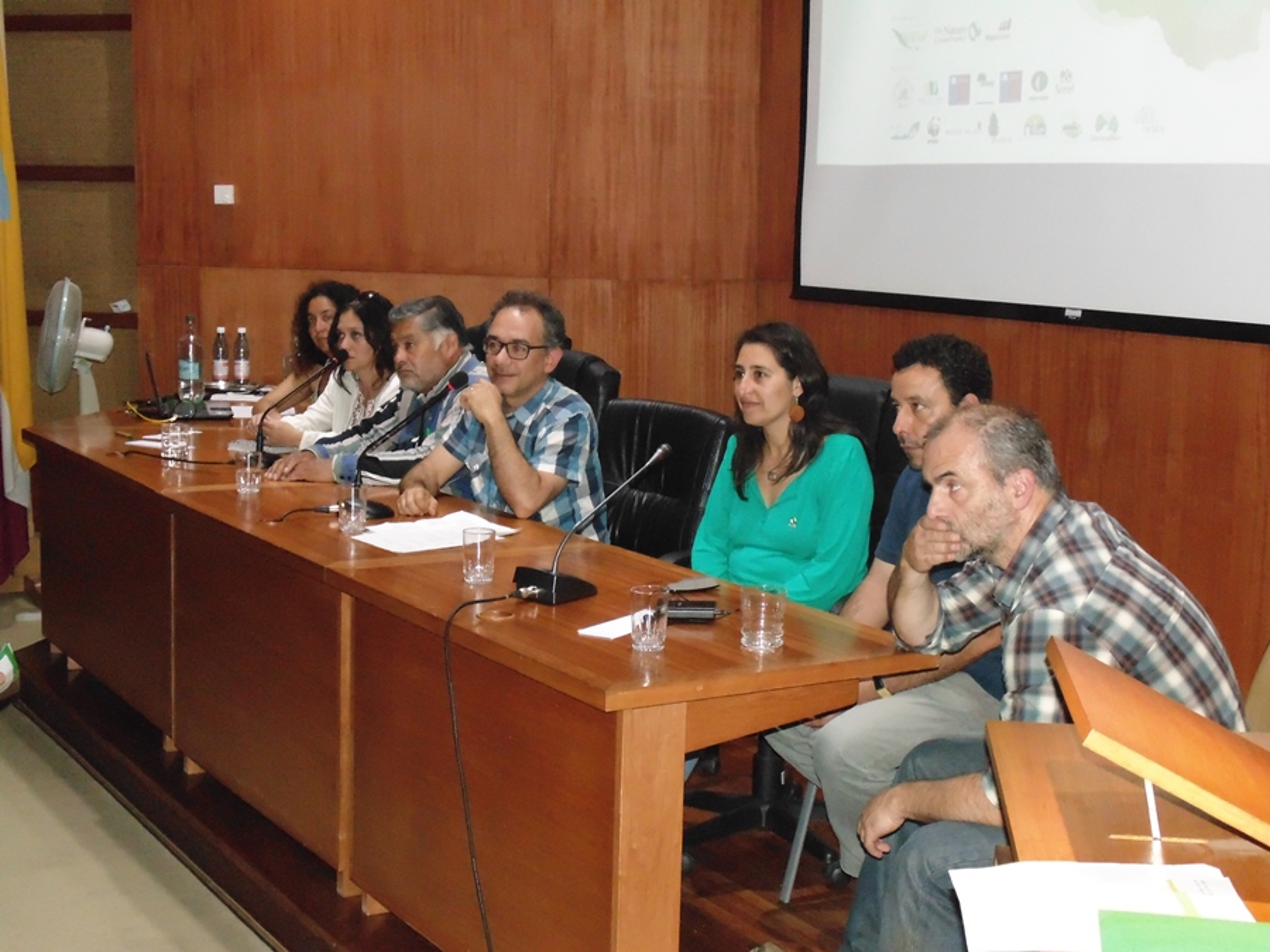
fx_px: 1944
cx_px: 635
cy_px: 476
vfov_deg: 27.5
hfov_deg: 36.2
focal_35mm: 53
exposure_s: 1/60
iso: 800
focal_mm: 9.5
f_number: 3.9
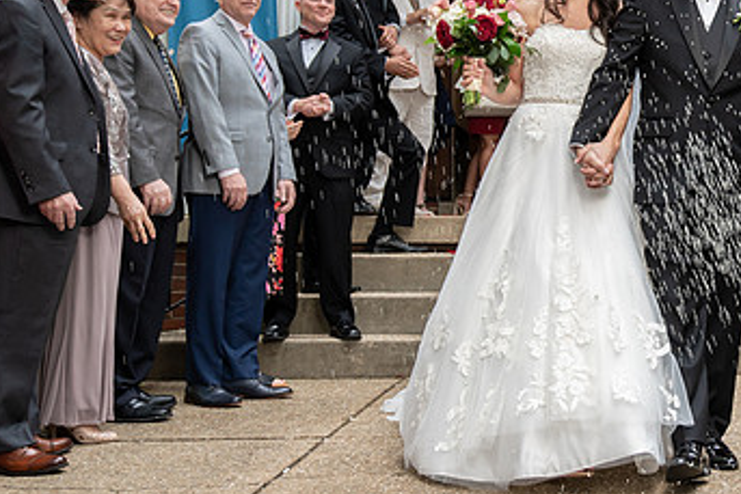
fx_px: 1256
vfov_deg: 22.2
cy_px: 152
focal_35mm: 61
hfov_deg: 31.2
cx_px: 682
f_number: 4
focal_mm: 31
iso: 800
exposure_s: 1/250
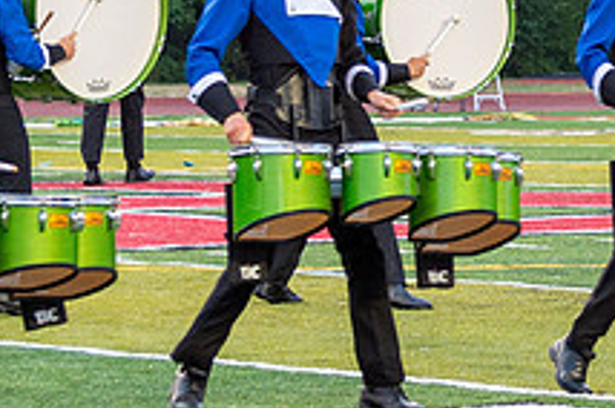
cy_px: 80
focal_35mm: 337
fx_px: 5748
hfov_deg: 6.1
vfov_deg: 4.1
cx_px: 533
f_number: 4.5
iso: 1000
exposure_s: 1/200
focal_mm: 78
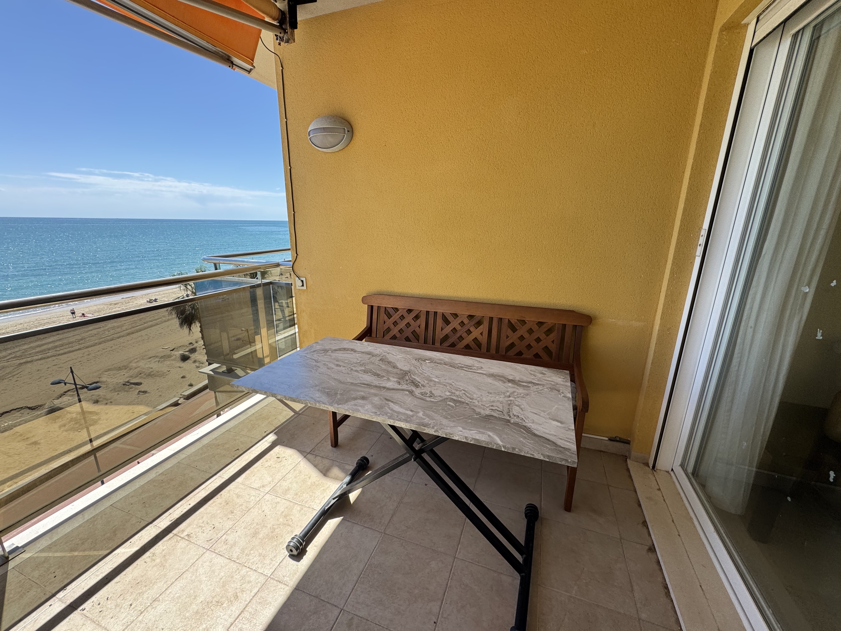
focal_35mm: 14
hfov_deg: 102.1
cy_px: 316
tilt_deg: -15.5
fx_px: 340
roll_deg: -1.4
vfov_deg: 85.7
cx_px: 420
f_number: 2.2
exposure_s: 1/462
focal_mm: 2.22
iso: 40
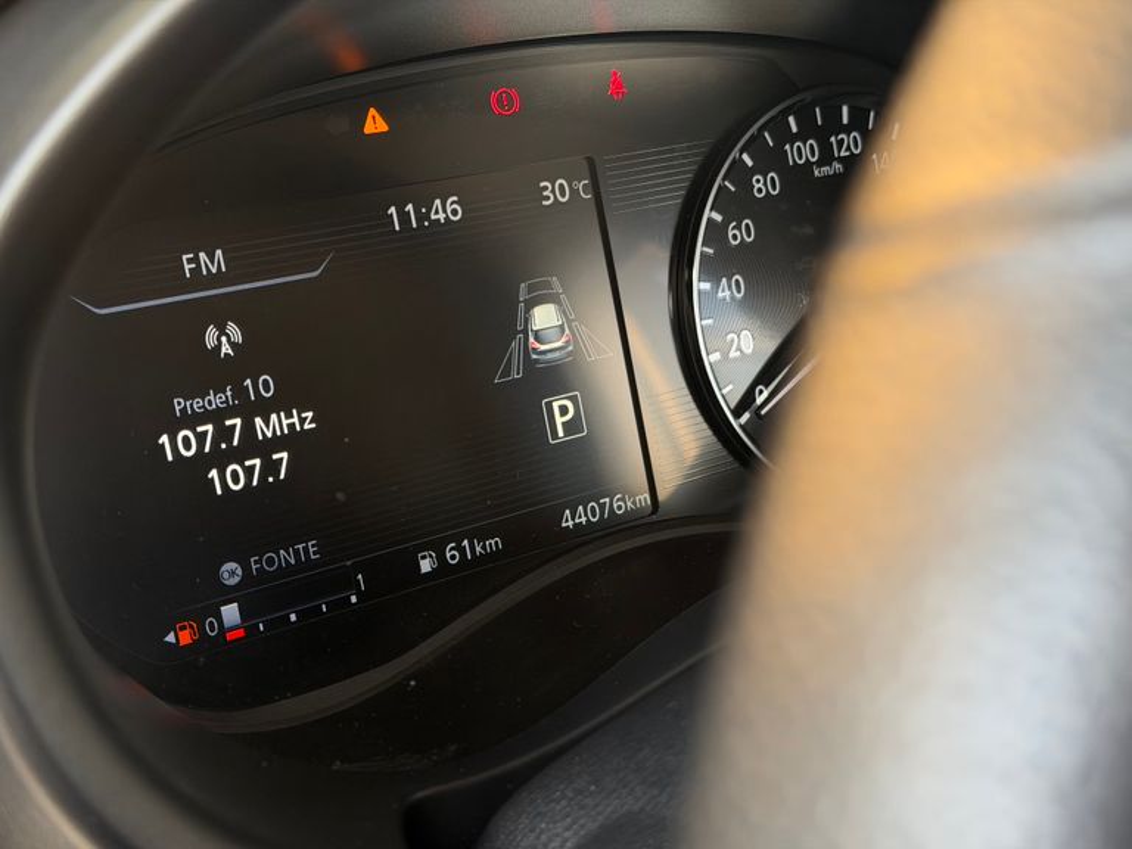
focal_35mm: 48
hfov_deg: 39.7
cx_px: 566
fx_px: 1570
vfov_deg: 30.3
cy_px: 424
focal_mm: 6.76
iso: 80
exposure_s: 1/120
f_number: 1.78
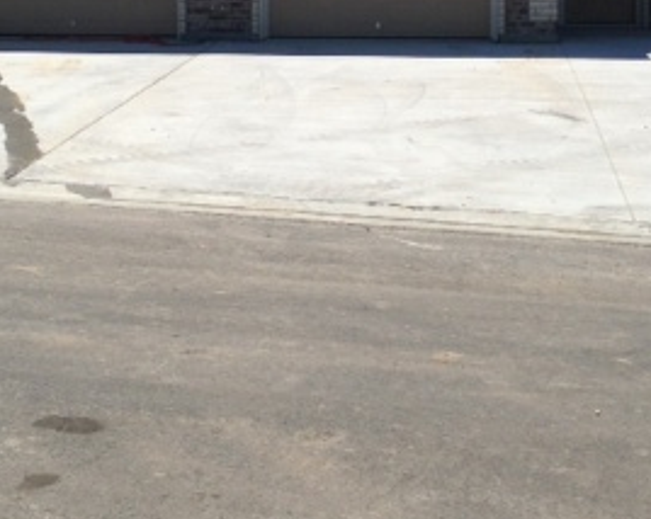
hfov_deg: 24.7
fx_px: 1482
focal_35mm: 77
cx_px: 267
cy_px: -7
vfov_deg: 19.3
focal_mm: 4.13
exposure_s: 1/3012
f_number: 2.4
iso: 50
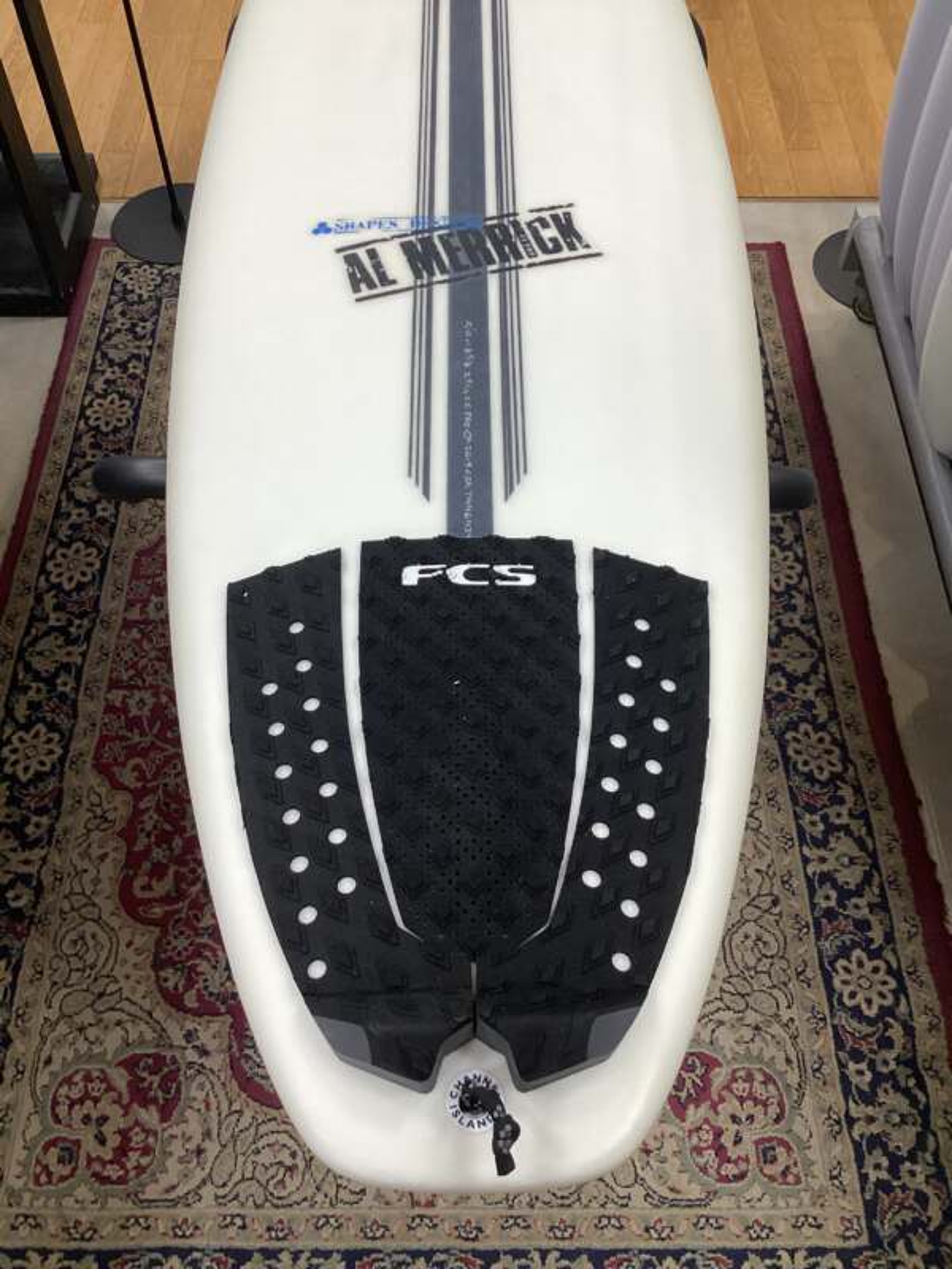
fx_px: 1137
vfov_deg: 58.4
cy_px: 634
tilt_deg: -55.7
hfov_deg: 45.4
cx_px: 476
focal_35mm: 31
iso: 100
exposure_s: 1/100
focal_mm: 3.3
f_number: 2.4
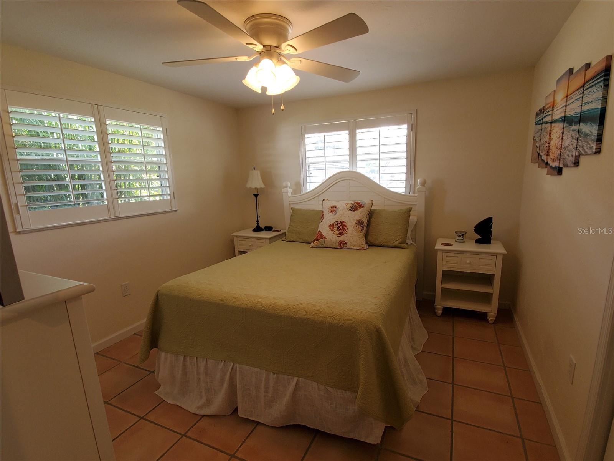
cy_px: 230
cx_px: 307
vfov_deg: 89.9
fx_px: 231
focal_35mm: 13
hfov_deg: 106.2
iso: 100
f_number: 2.2
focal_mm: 1.8
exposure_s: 1/60
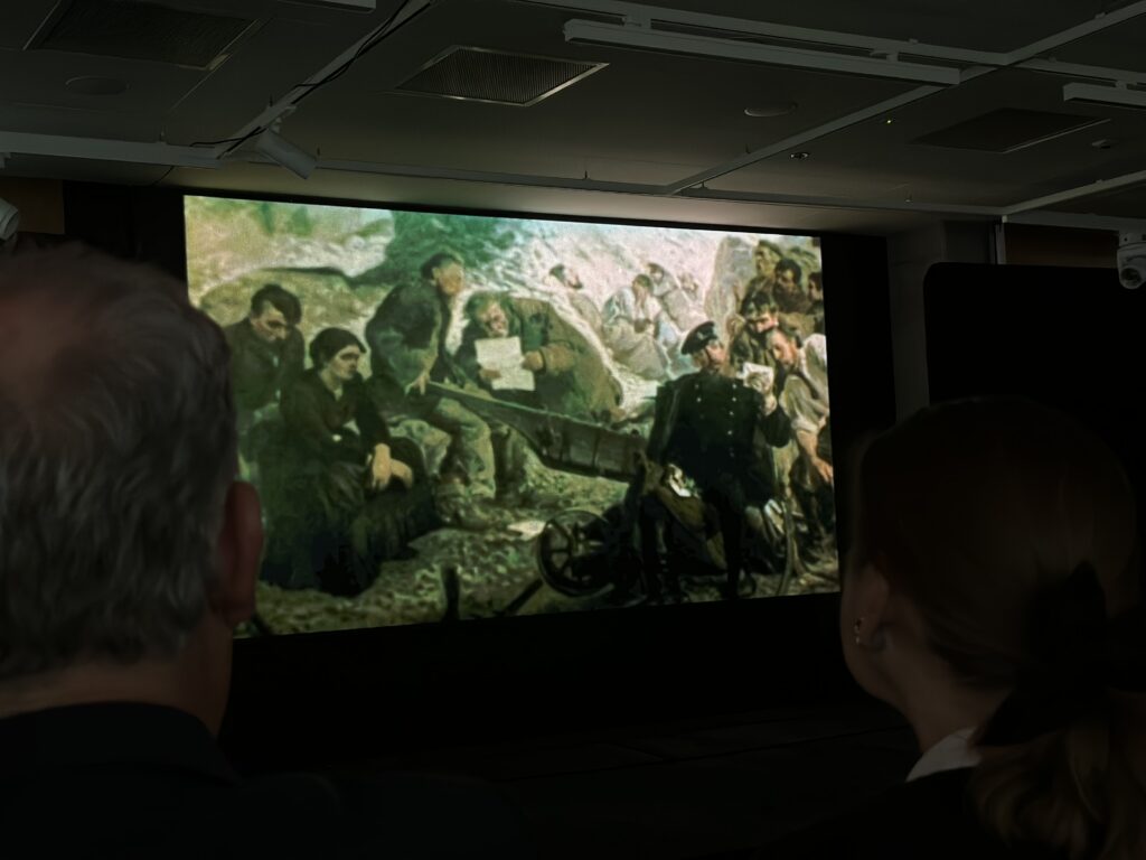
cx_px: 573
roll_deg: +2.5
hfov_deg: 39.7
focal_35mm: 48
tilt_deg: +3.4
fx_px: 1589
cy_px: 430
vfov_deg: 30.3
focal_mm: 6.86
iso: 320
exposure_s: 1/40
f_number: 1.78
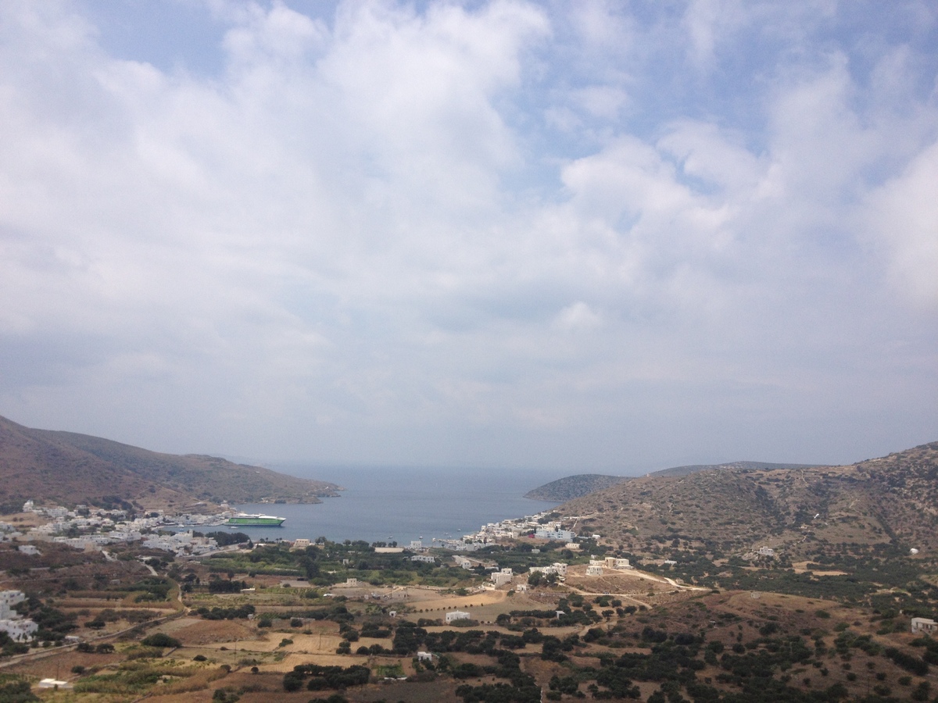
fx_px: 948
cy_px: 352
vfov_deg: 40.7
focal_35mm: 35
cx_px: 469
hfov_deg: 52.6
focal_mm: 4.28
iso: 50
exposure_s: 1/3690
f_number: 2.4
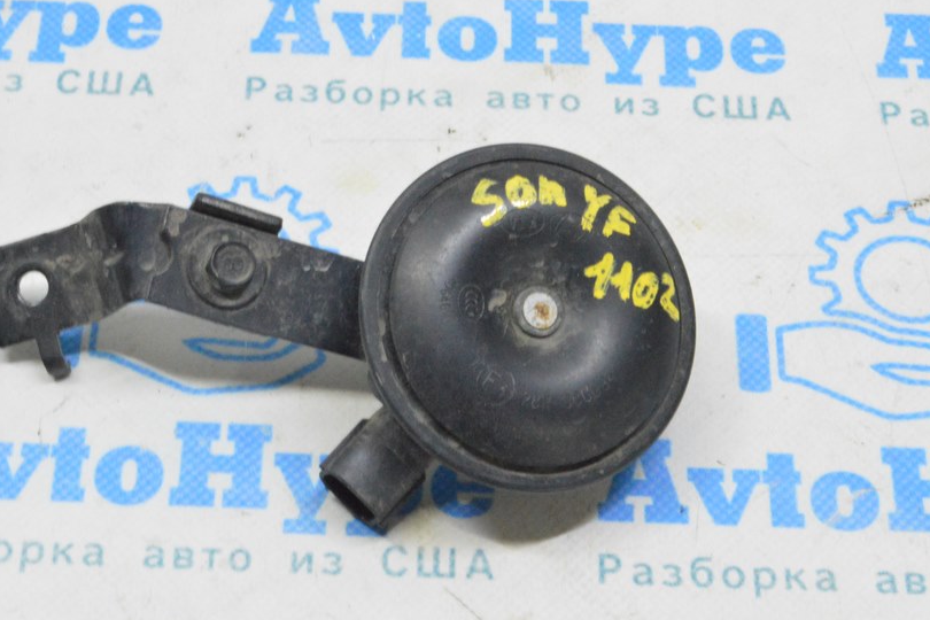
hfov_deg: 22.4
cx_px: 402
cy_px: 267
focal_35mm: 91
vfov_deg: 15.0
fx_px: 2351
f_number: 20
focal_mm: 48
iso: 6400
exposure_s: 1/15
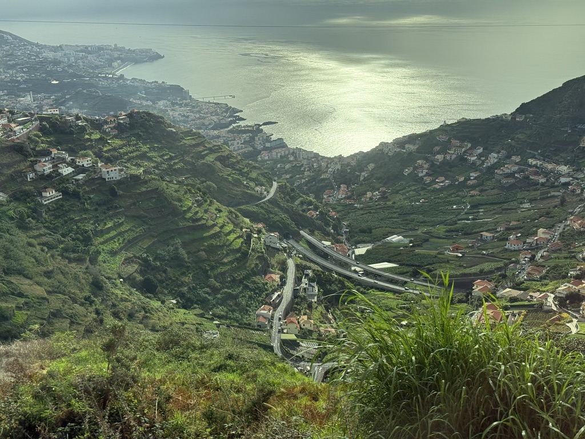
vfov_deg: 30.3
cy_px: 220
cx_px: 292
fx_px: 811
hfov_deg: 39.7
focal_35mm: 48
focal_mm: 6.76
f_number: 1.78
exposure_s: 1/1456
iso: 80
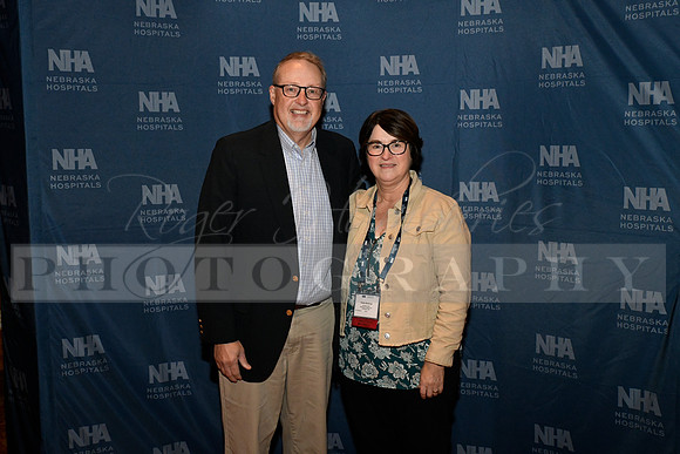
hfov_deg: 43.6
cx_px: 340
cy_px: 227
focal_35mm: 45
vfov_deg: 29.9
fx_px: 850
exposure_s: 1/60
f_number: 11
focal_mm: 45
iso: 6400
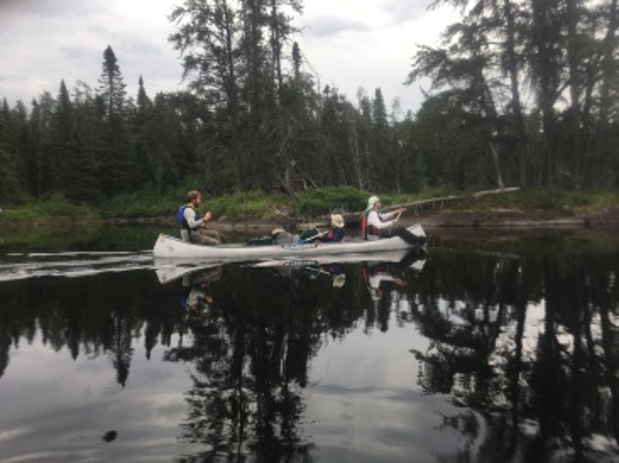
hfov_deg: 61.7
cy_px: 232
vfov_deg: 48.2
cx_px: 310
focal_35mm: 29
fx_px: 518
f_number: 2.2
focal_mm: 4.15
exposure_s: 1/455
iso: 25
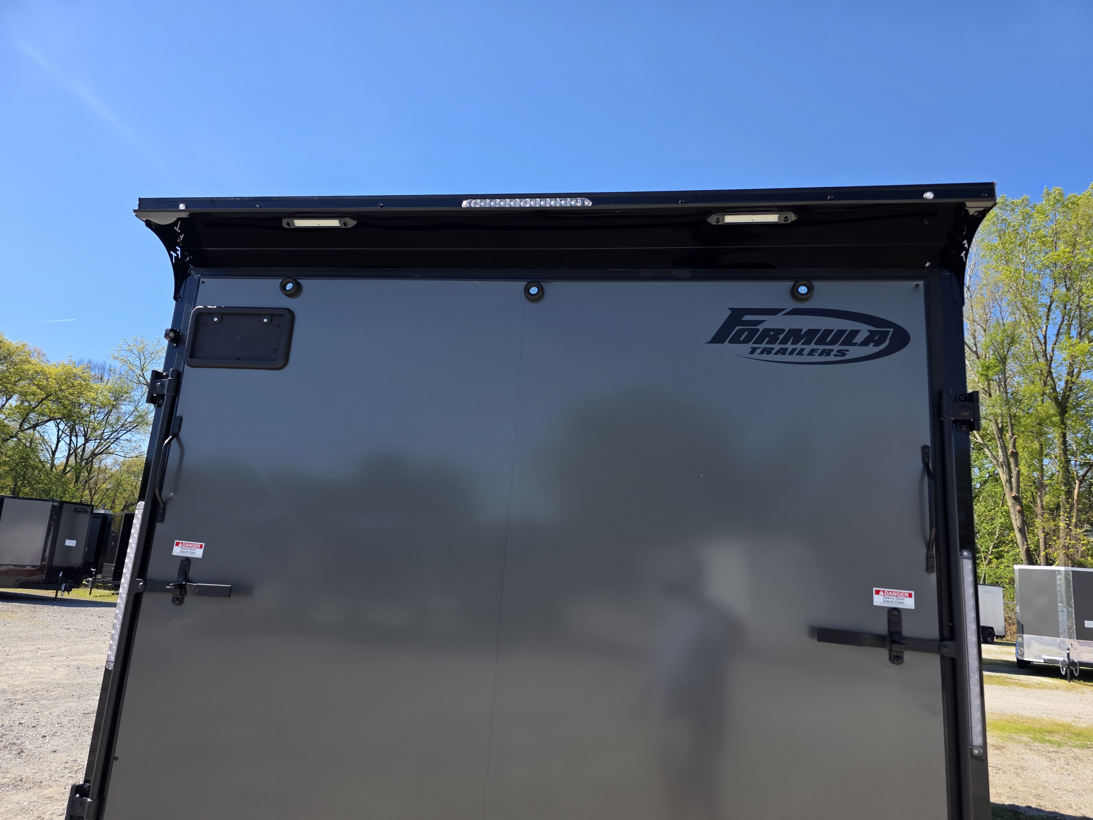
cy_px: 410
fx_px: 726
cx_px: 546
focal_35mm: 23
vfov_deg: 58.9
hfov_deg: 73.9
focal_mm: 6.3
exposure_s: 1/2937
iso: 80
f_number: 1.7
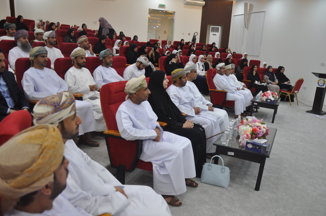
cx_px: 163
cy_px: 108
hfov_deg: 67.5
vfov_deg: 47.8
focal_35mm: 27
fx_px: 244
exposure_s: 1/60
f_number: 4
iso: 500
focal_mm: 18
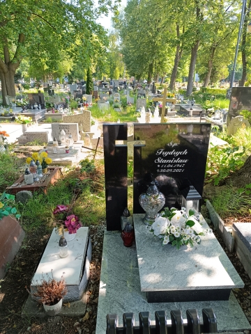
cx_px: 126
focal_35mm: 24
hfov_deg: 56.8
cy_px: 167
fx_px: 232
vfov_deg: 71.6
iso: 142
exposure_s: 1/100
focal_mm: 6.14
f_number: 1.65
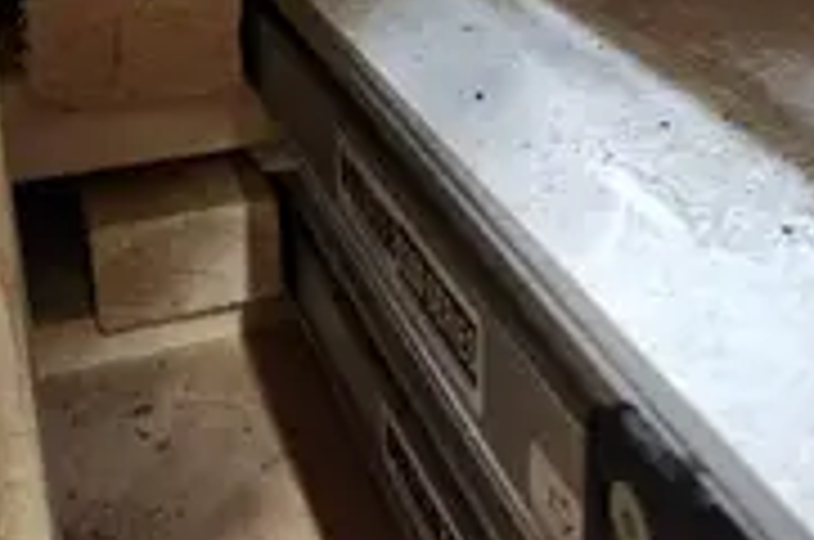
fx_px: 1196
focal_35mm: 53
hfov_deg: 37.4
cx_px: 495
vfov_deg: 24.0
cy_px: -32
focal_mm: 5.54
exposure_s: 1/24
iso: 1250
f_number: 1.8
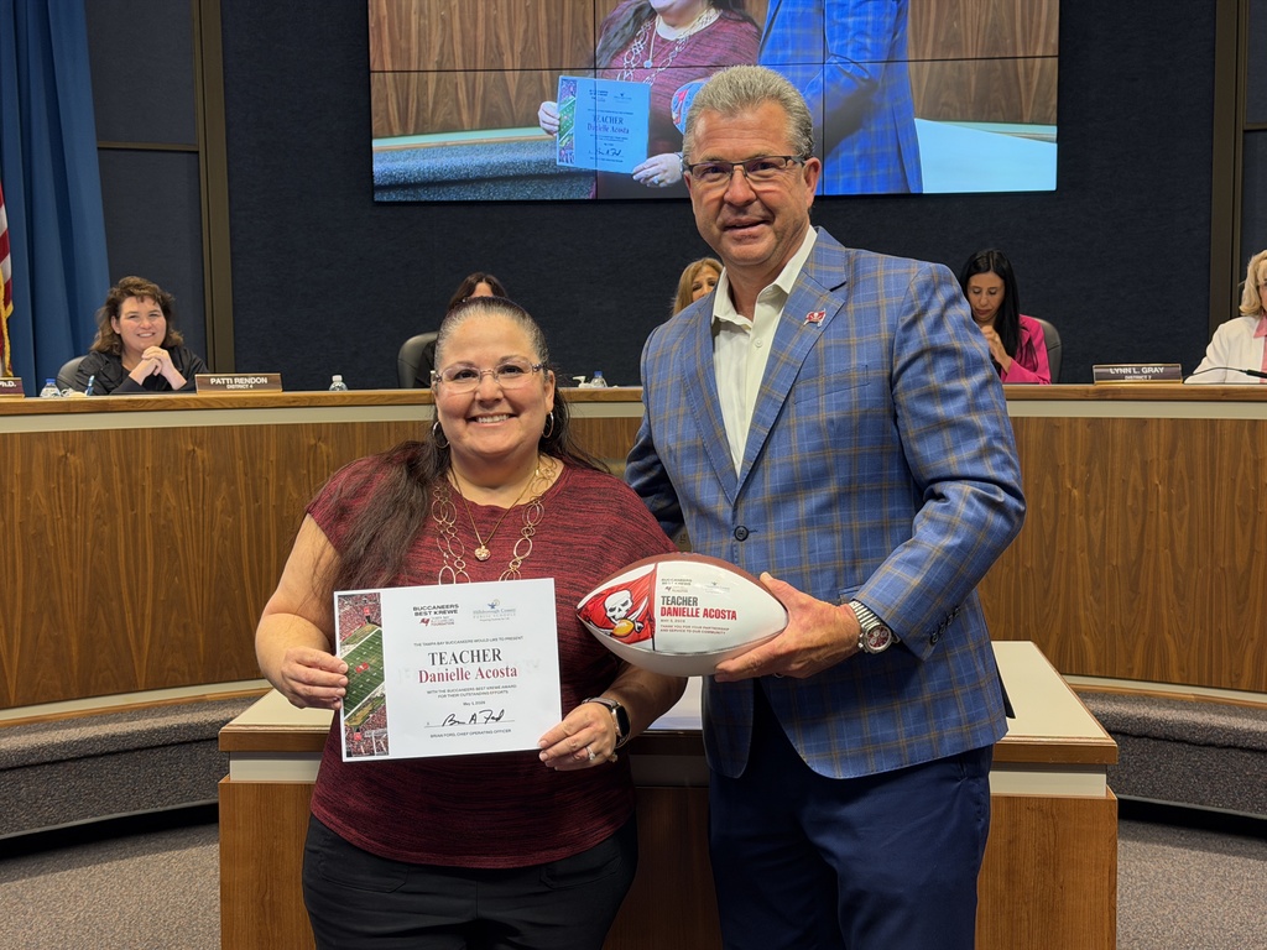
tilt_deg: -5.2
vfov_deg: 30.3
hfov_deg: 39.7
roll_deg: +0.4
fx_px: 1757
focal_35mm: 48
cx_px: 634
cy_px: 475
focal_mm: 6.76
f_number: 1.78
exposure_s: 1/60
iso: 200
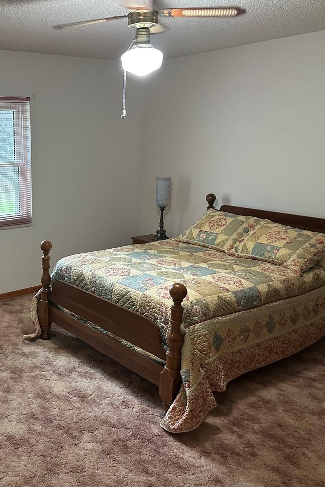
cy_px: 241
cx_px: 39
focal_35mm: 34
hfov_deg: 36.7
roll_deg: +0.8
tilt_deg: -12.3
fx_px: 461
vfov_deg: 55.8
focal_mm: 6.86
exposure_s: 1/60
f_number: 1.78
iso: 500
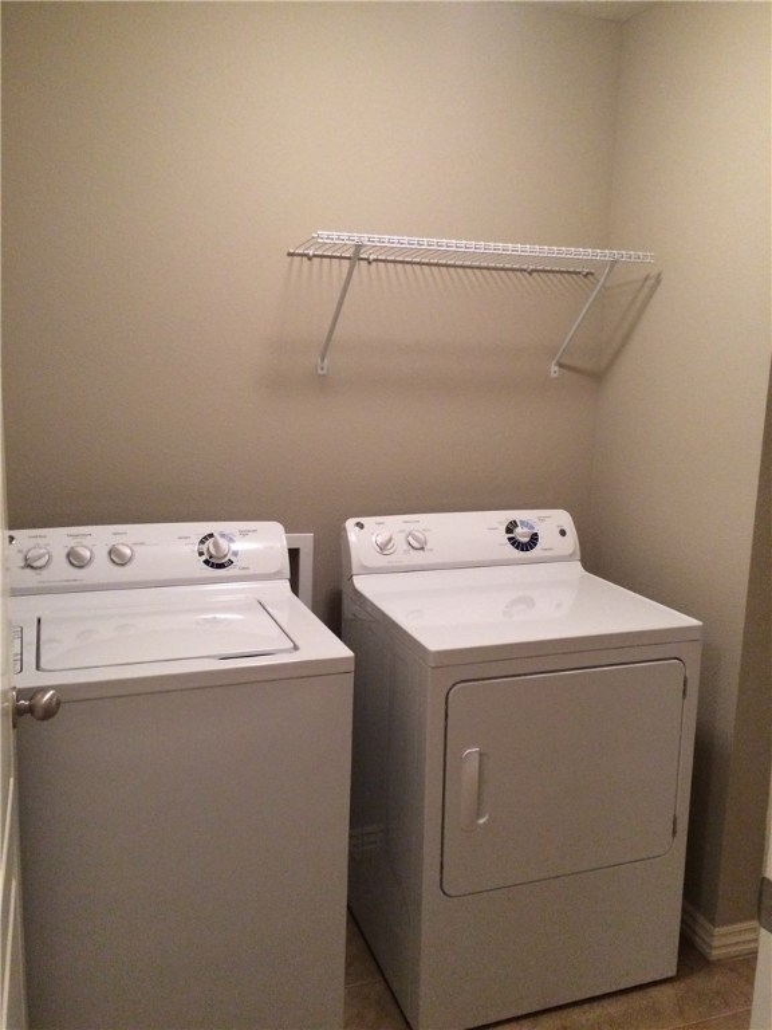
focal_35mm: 29
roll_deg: -0.6
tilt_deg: -9.5
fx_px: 862
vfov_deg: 61.7
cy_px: 515
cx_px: 386
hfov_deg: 48.2
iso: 250
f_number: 2.2
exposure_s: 1/30
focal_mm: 4.15
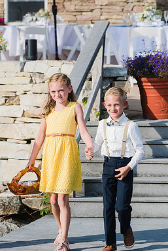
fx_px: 1287
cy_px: 139
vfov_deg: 11.2
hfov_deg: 7.5
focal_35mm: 184
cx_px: 83
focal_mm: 105
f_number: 4
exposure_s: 1/2000
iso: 200
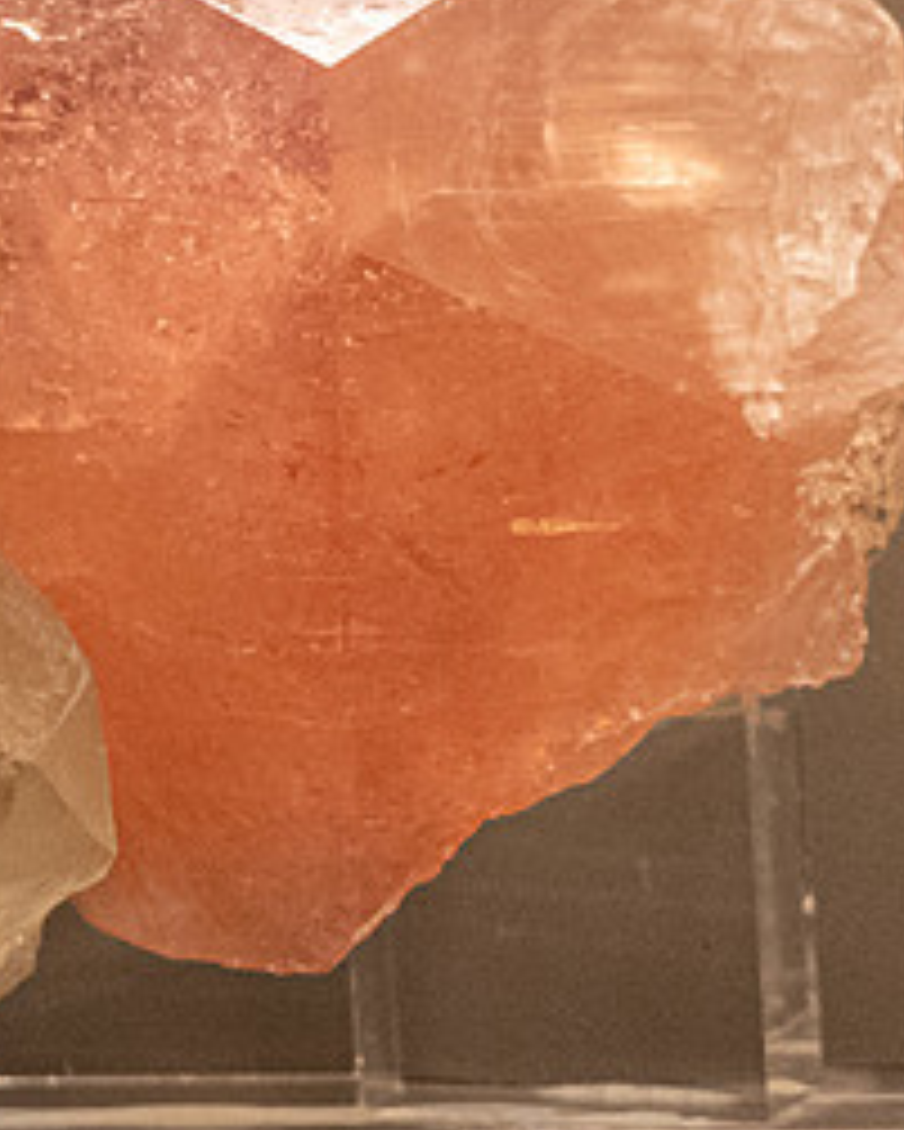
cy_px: 554
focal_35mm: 264
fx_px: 8824
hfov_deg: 5.9
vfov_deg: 7.3
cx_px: 211
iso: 5000
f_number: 5.6
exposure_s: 1/60
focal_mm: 89
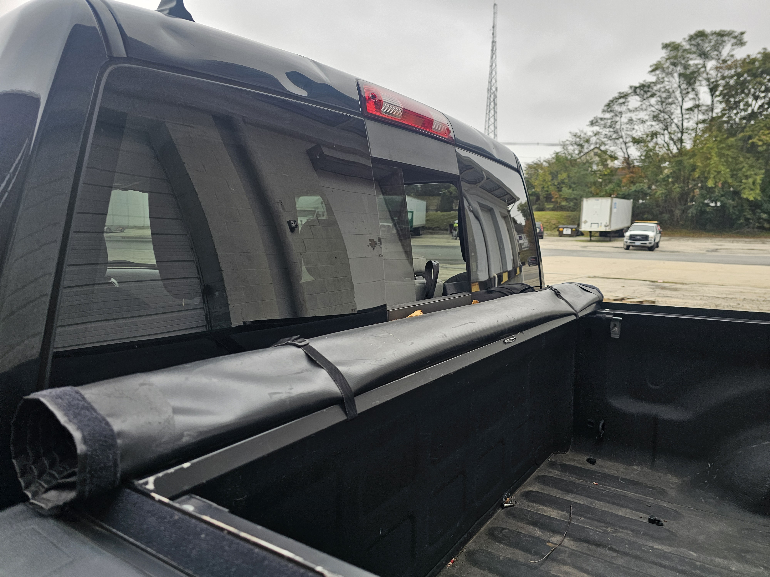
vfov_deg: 58.9
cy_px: 288
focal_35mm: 23
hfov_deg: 73.9
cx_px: 385
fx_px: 512
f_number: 1.7
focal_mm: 6.3
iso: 20
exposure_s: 1/180
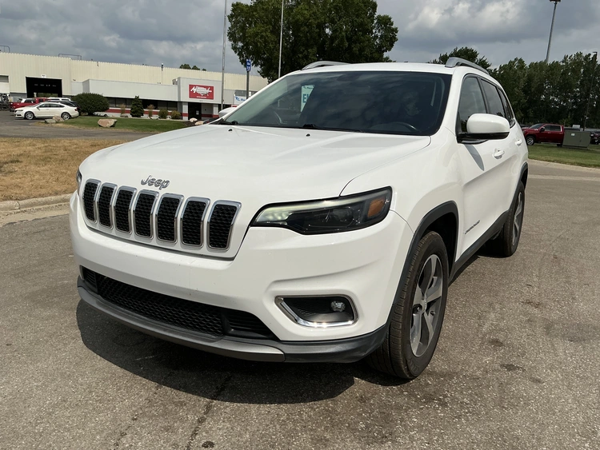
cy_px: 225
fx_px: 485
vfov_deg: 49.8
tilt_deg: -11.6
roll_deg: -2.3
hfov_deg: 63.4
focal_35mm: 28
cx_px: 300
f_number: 1.8
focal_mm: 3
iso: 25
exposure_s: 1/5263
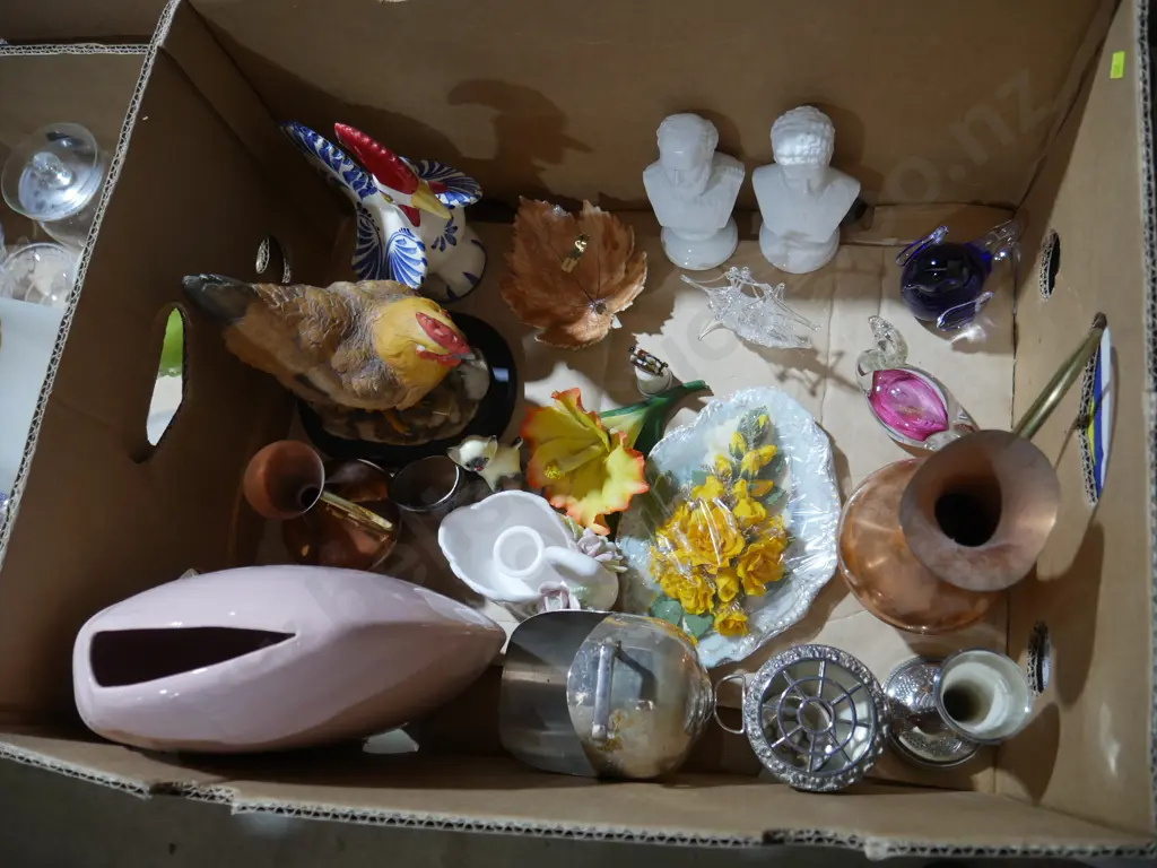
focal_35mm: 30
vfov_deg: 46.8
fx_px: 1003
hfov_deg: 60.0
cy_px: 434
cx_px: 578
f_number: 3.6
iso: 400
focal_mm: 15
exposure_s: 1/60
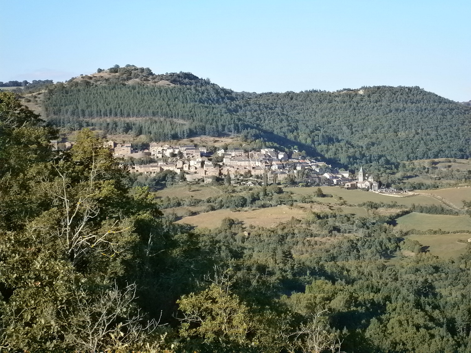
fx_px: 1184
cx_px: 236
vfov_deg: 17.0
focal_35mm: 87
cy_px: 176
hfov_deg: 22.5
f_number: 4.9
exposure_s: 1/320
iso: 80
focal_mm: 15.4
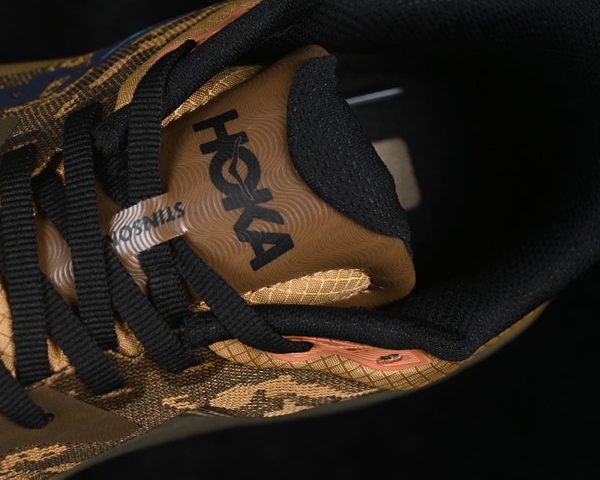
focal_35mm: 95
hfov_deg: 20.2
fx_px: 1687
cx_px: 253
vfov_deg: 16.2
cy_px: 220
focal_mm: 50
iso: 160
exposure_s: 1/60
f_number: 7.1
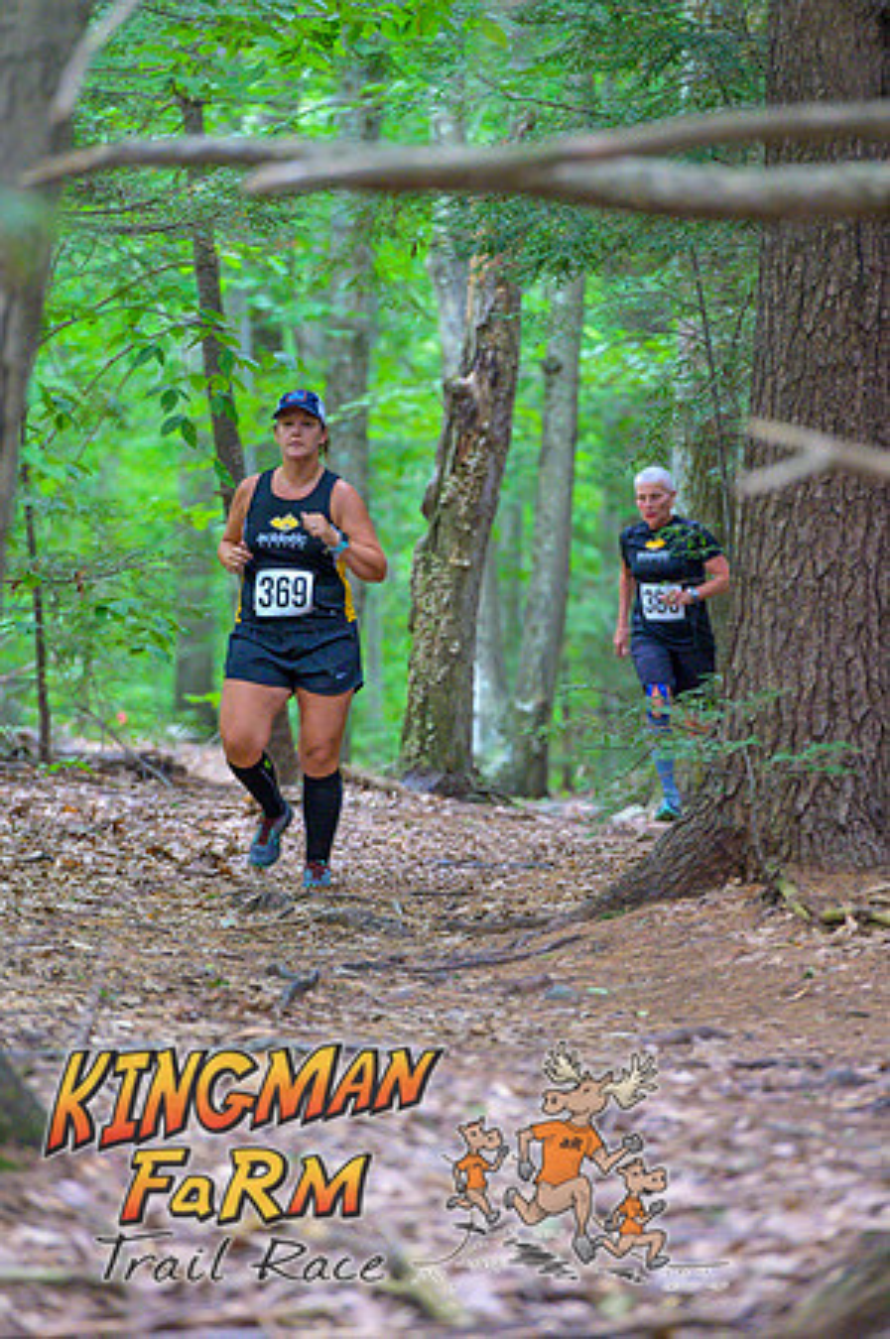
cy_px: 670
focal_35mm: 200
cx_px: 445
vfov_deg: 10.3
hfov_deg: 6.9
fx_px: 7433
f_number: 4
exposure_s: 1/200
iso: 8000
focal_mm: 200
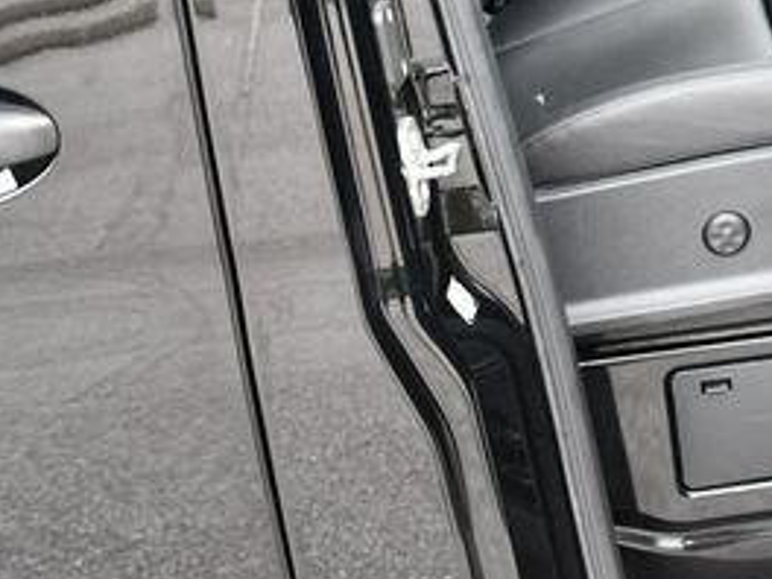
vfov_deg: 17.2
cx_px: 833
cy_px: 6
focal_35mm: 84
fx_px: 1873
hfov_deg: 22.1
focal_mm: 18
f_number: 3.5
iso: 800
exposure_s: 1/200
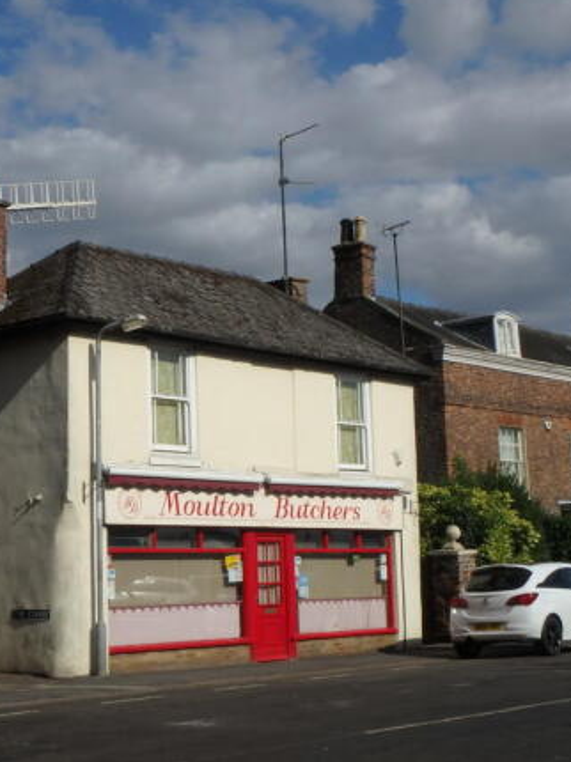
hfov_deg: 24.0
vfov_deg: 31.7
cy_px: 377
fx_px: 1343
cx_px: 278
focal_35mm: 61
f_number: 8.7
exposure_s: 1/640
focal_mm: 8.1
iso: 125
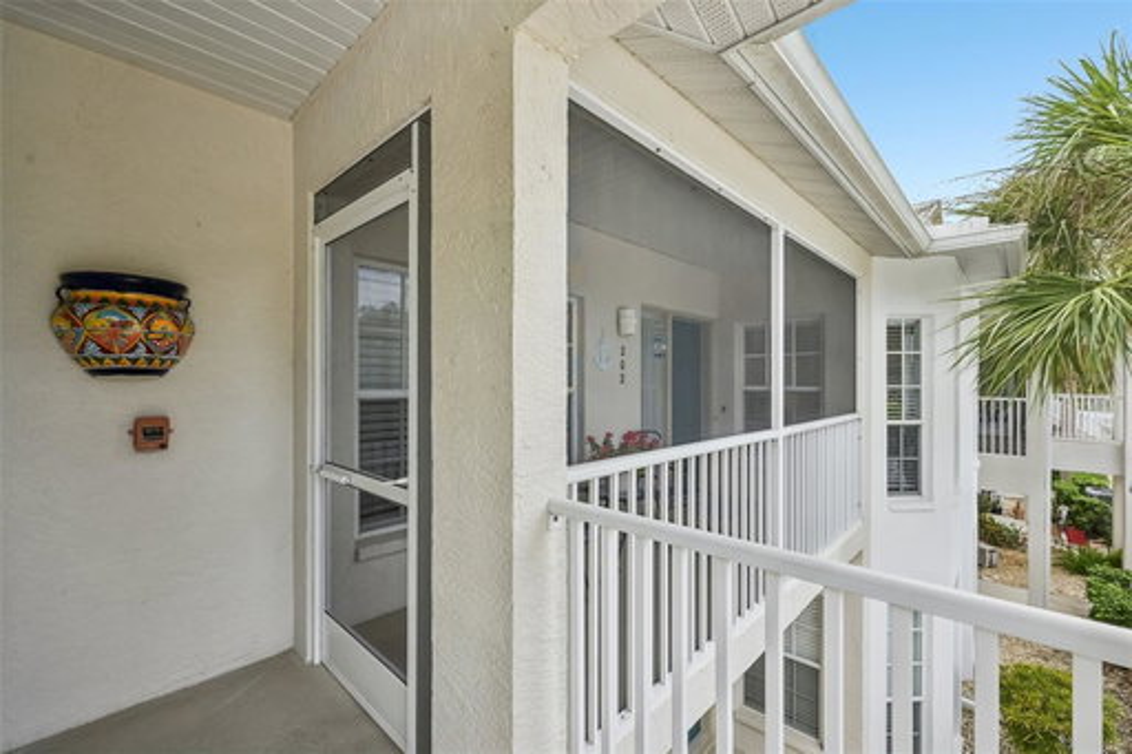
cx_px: 566
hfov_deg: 98.6
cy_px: 377
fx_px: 487
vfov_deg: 75.5
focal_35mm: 16
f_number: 8
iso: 400
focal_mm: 15.5
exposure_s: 1/400
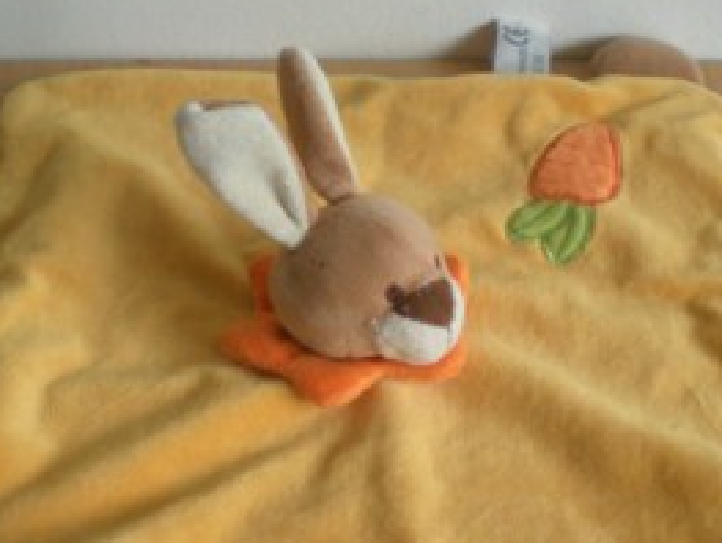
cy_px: 329
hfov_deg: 26.0
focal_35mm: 75
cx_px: 379
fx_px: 1566
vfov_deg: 19.7
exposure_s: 1/21
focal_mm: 6.3
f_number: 3.1
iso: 200
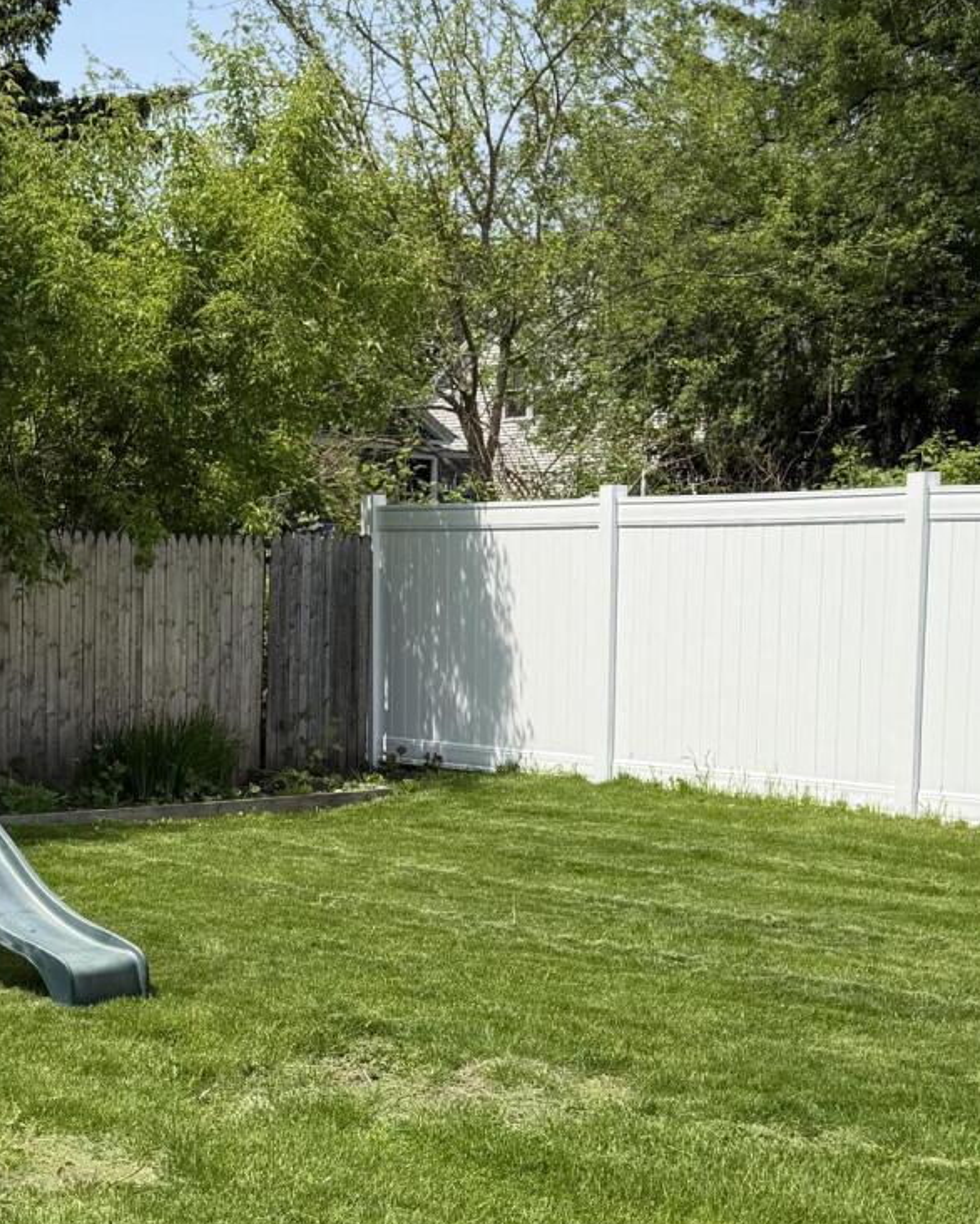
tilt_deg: -7.4
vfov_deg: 29.3
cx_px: 303
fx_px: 2319
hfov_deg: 23.7
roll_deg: +0.5
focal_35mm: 64
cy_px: 833
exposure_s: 1/3584
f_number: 1.78
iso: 80
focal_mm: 6.76
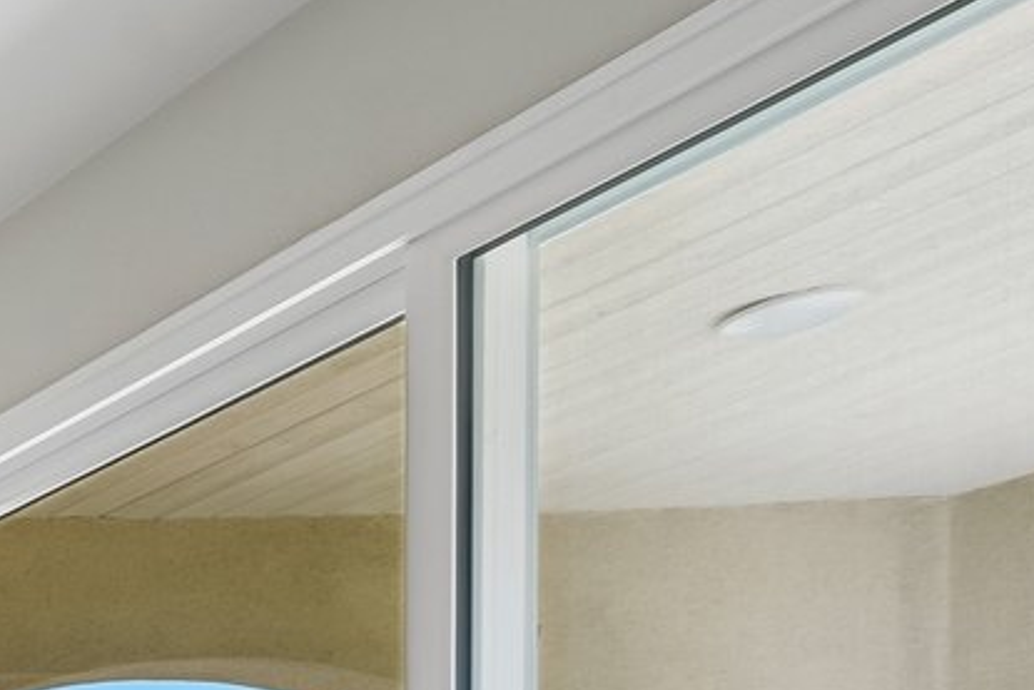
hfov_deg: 15.7
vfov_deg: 15.9
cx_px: -1365
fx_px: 2126
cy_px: 1212
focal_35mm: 74
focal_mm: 15
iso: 125
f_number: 8
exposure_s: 1/30
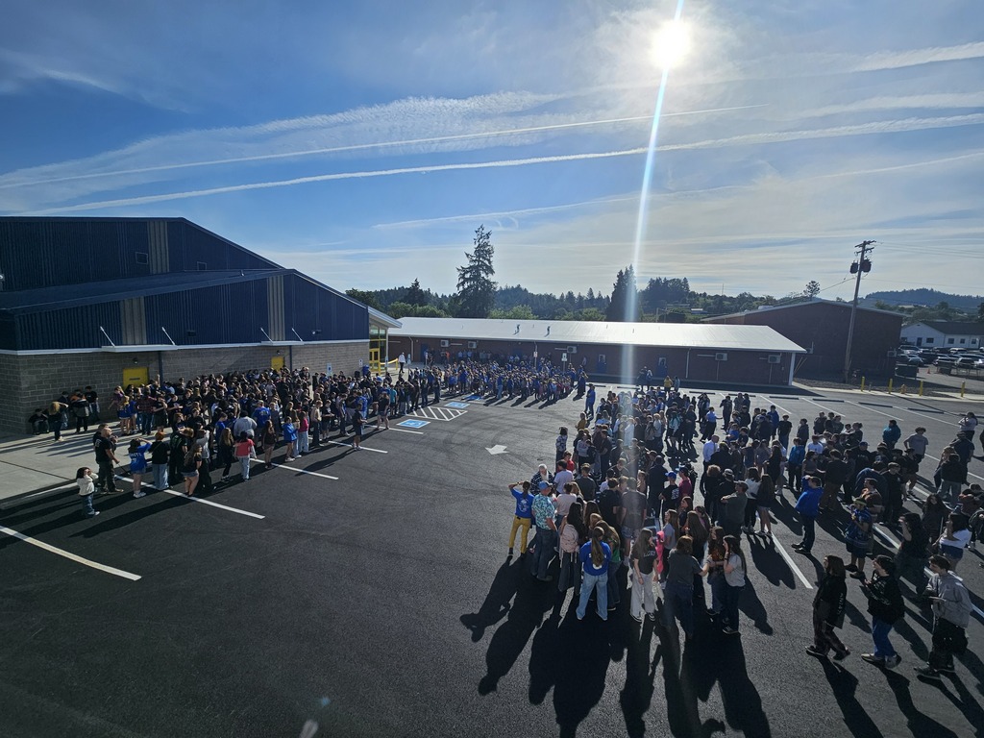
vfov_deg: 89.9
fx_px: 370
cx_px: 492
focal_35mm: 13
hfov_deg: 106.2
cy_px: 369
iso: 50
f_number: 2.2
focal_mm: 2.2
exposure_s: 1/5372
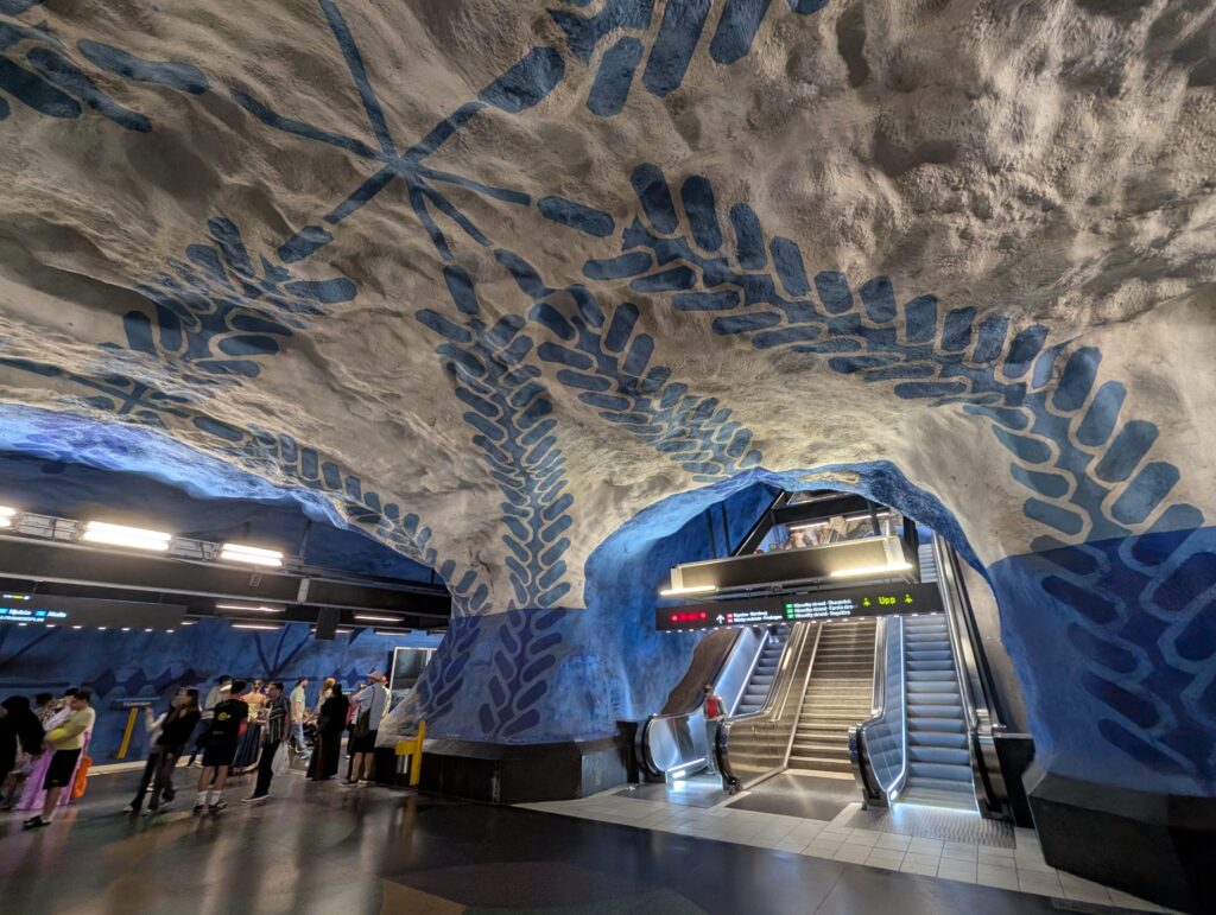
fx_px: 457
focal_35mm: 13
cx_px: 608
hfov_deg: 106.1
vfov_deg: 90.1
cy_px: 458
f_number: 2.2
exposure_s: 1/23.1
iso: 276
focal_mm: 1.95
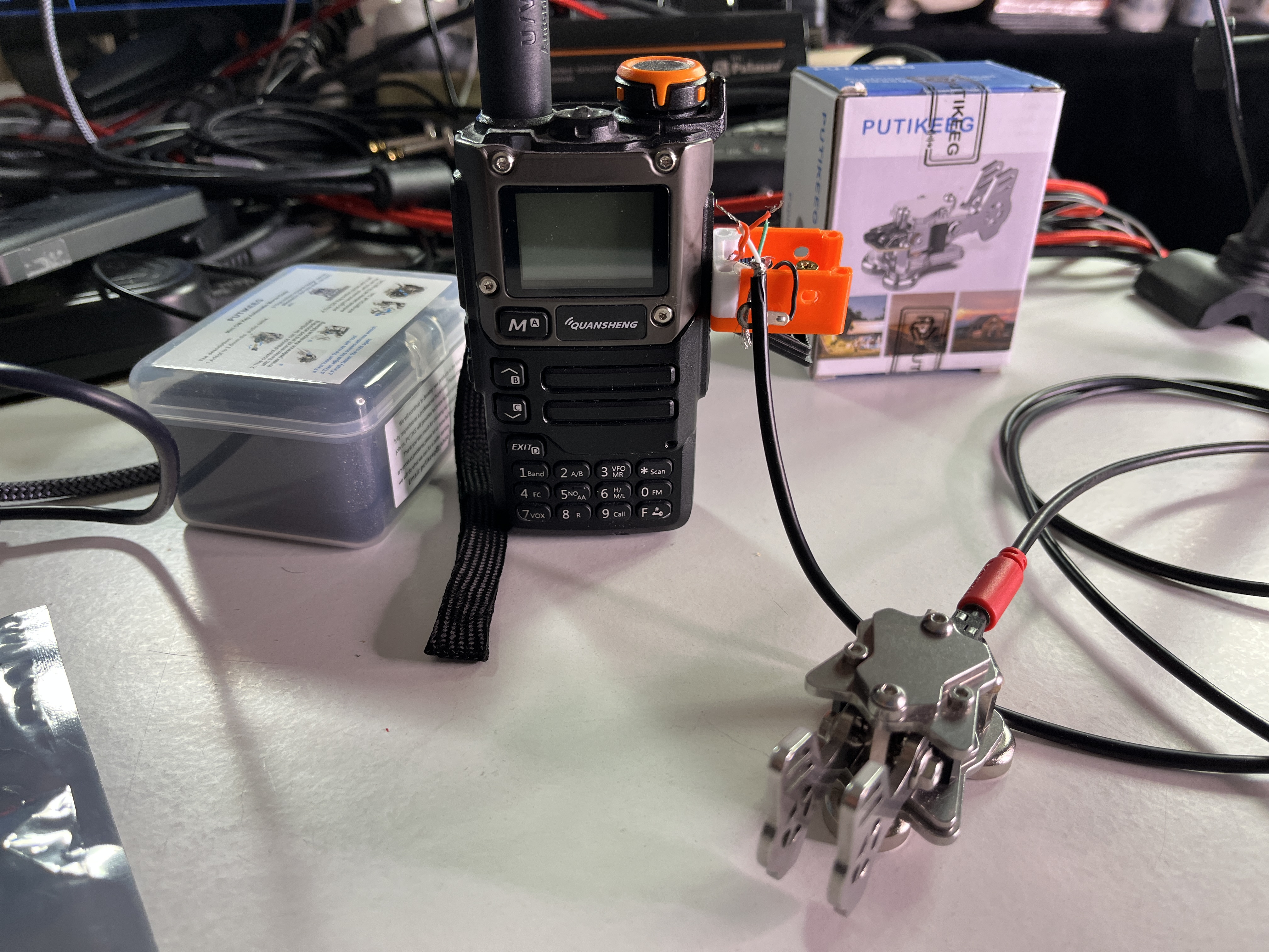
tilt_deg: -30.8
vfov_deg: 53.1
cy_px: 476
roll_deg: +0.0
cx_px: 634
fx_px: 953
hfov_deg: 67.3
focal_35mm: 26
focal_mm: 5.1
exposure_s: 1/100
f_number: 1.6
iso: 80
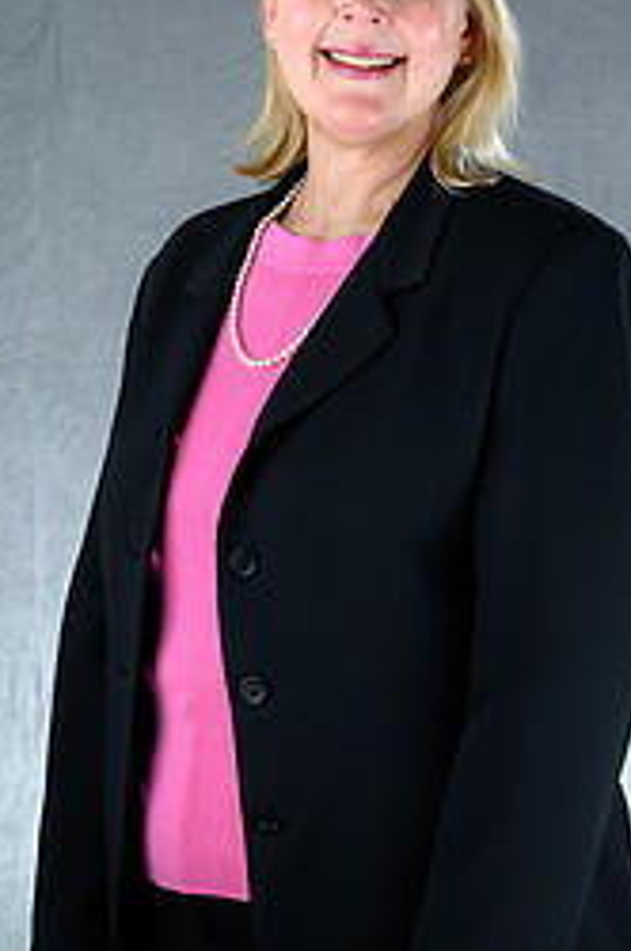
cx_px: 361
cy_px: 544
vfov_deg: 18.6
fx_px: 2900
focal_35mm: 110
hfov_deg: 12.4
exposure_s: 1/200
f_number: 7.1
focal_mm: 61
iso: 100
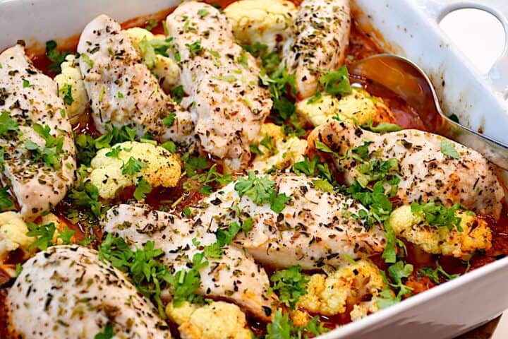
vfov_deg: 18.2
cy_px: 170
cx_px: 254
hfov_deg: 27.0
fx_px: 1058
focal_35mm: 75
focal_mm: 50
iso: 450
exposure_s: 1/60
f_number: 4.8
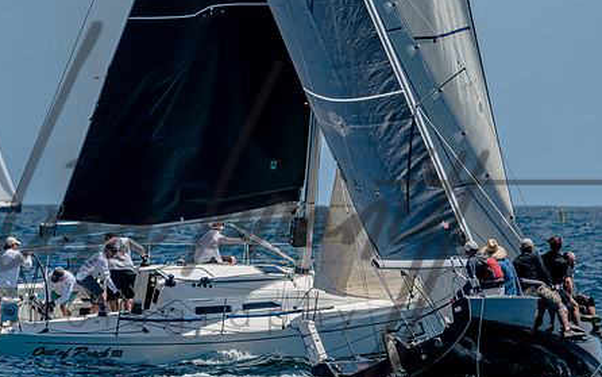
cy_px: 214
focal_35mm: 586
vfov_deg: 2.2
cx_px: 296
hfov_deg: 3.6
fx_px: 9617
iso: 200
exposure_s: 1/2000
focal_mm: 290
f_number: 5.6
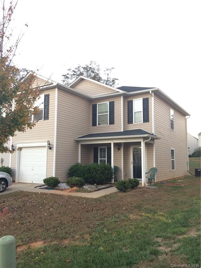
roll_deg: +1.8
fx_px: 225
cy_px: 134
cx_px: 100
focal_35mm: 29
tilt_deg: +5.3
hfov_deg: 48.2
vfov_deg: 61.7
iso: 100
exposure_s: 1/30
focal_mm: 4.15
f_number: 2.2
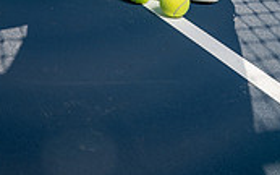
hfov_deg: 18.9
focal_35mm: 109
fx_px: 831
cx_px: 50
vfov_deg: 10.9
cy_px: -181
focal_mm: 41
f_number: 8
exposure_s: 1/250
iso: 100
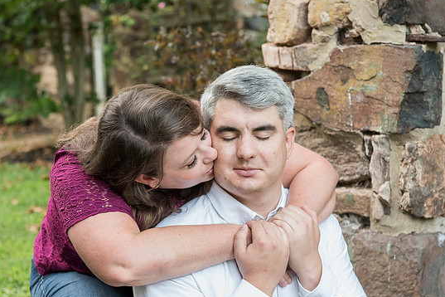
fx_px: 964
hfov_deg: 26.0
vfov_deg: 17.5
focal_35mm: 78
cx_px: 205
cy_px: 151
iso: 1600
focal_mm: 70
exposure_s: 1/80
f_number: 4.5
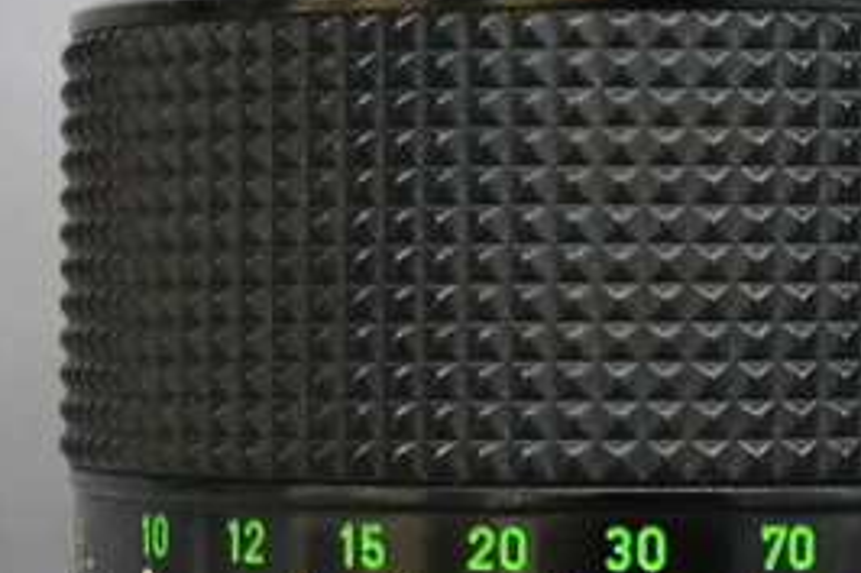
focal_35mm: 203
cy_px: 155
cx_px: 686
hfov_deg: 10.1
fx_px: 4852
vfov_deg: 6.8
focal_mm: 30
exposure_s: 1/125
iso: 3200
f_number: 8
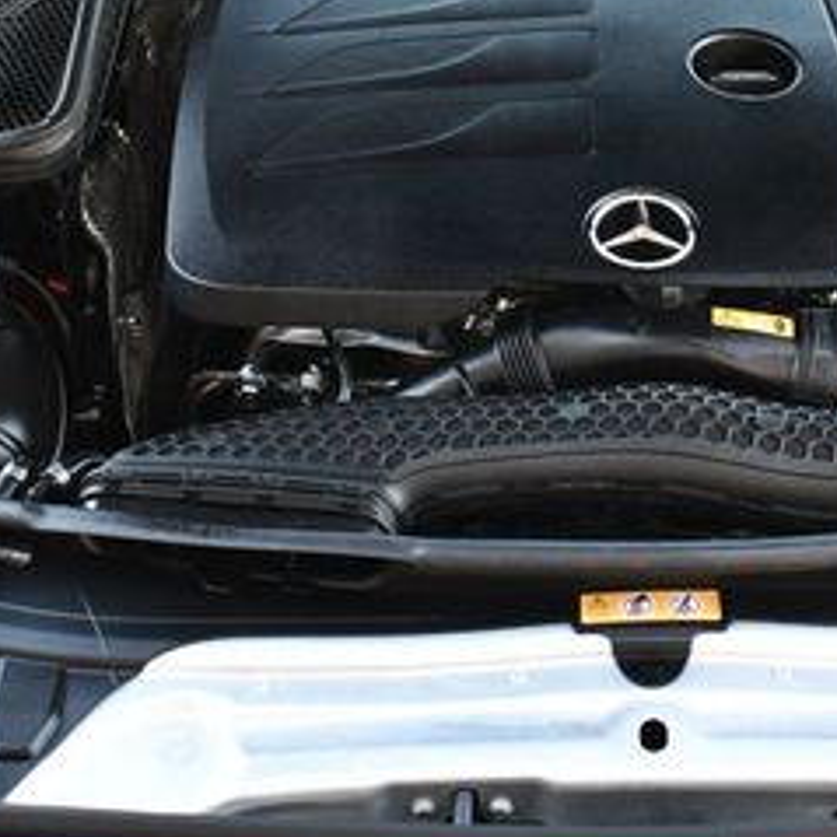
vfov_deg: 20.9
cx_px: 599
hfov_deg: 21.0
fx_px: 2243
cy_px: 175
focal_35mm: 82
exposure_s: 1/250
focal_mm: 18
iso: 800
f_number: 3.5
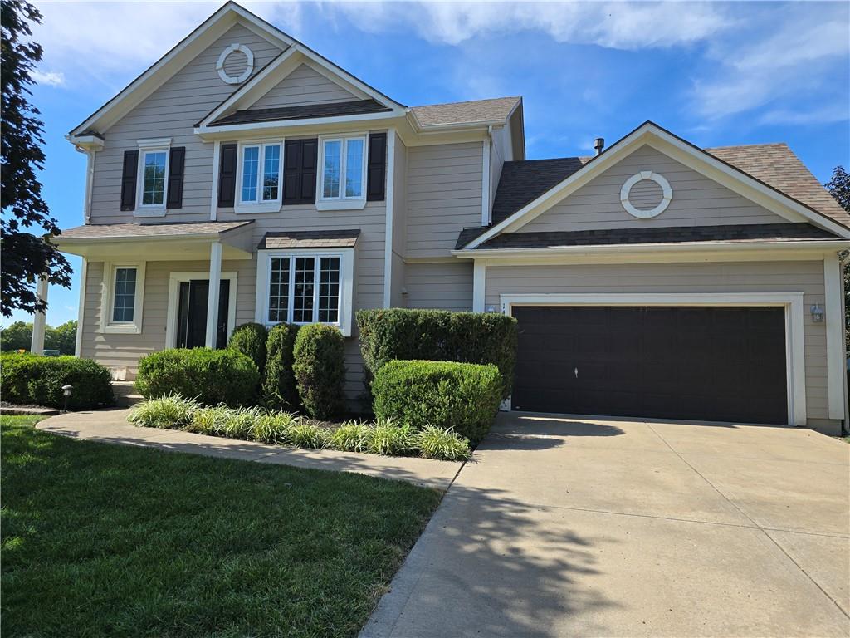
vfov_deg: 58.9
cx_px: 425
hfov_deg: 73.9
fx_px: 565
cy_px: 319
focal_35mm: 23
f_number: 1.7
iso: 12
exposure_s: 1/548
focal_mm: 6.3
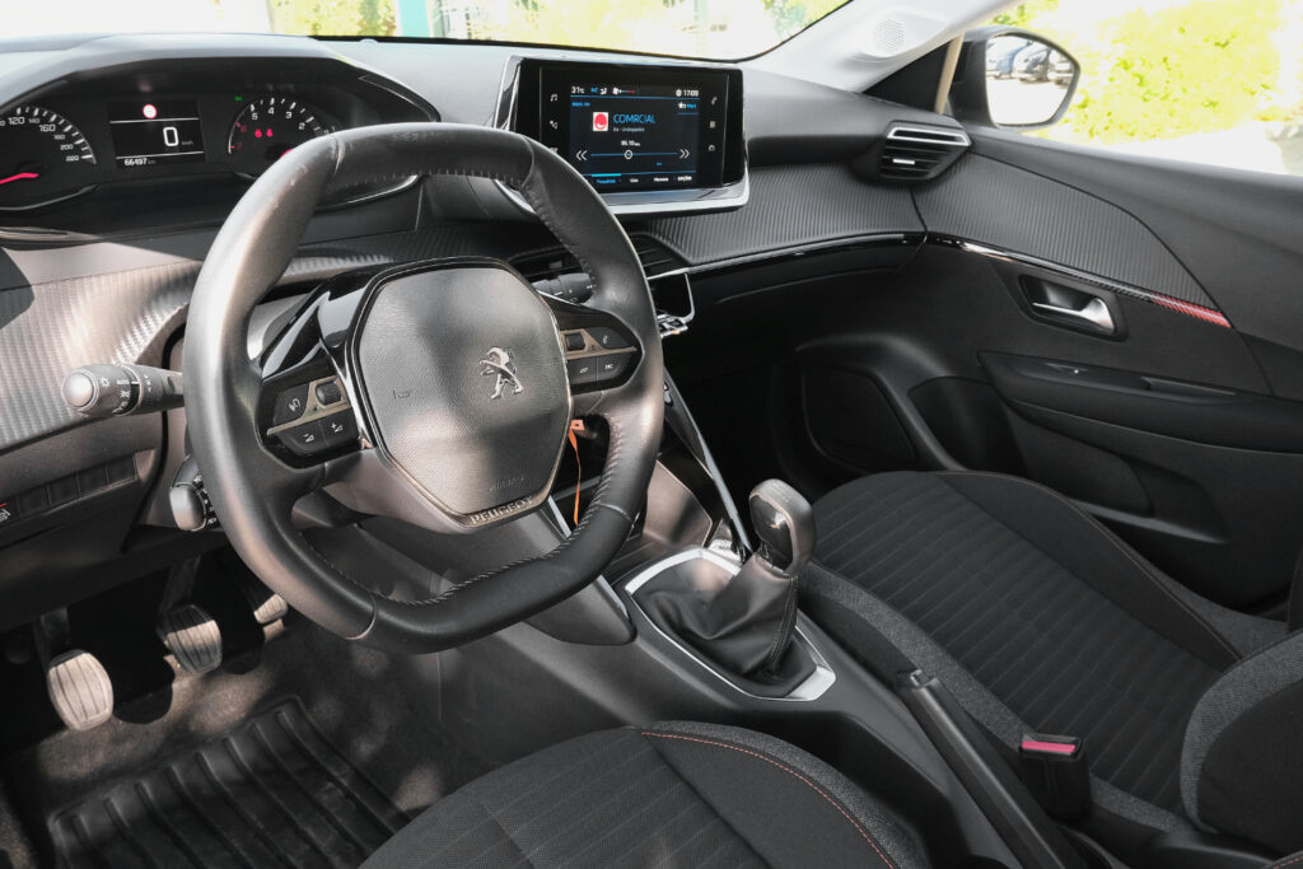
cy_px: 434
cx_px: 652
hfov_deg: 61.9
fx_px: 1086
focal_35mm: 30
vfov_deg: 43.6
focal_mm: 19.7
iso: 2000
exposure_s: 1/100
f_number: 9
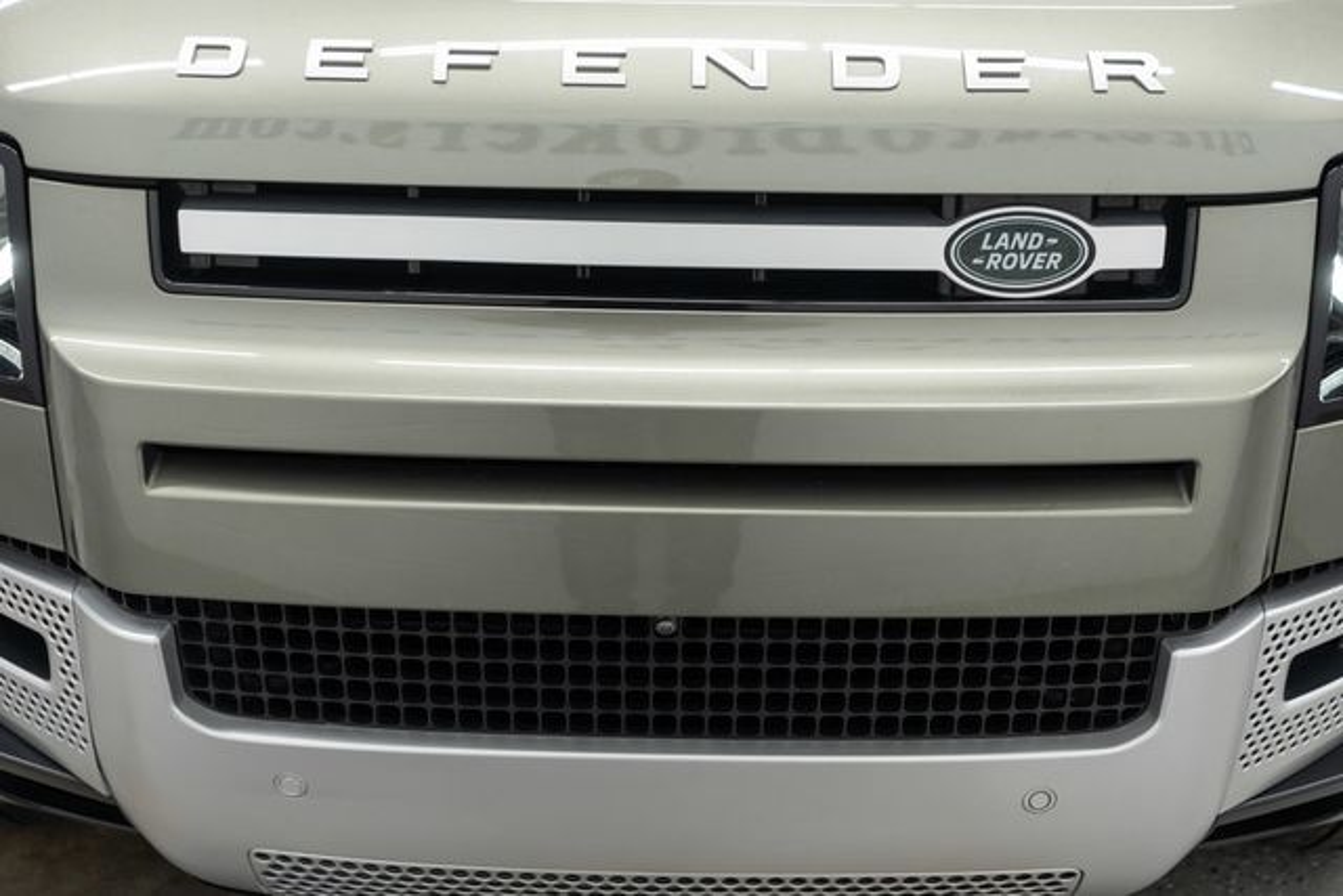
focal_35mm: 42
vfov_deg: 31.9
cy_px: 448
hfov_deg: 46.4
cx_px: 672
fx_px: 1567
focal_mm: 28
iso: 320
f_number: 3.2
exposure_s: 1/40
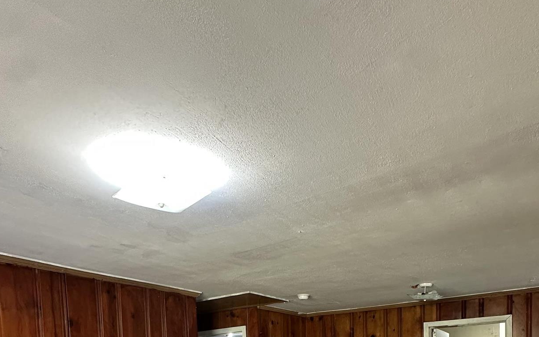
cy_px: 397
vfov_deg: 35.7
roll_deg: +1.3
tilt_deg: -0.3
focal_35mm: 28
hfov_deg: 66.5
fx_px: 411
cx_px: 271
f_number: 2.2
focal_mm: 2.22
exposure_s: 1/60
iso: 250
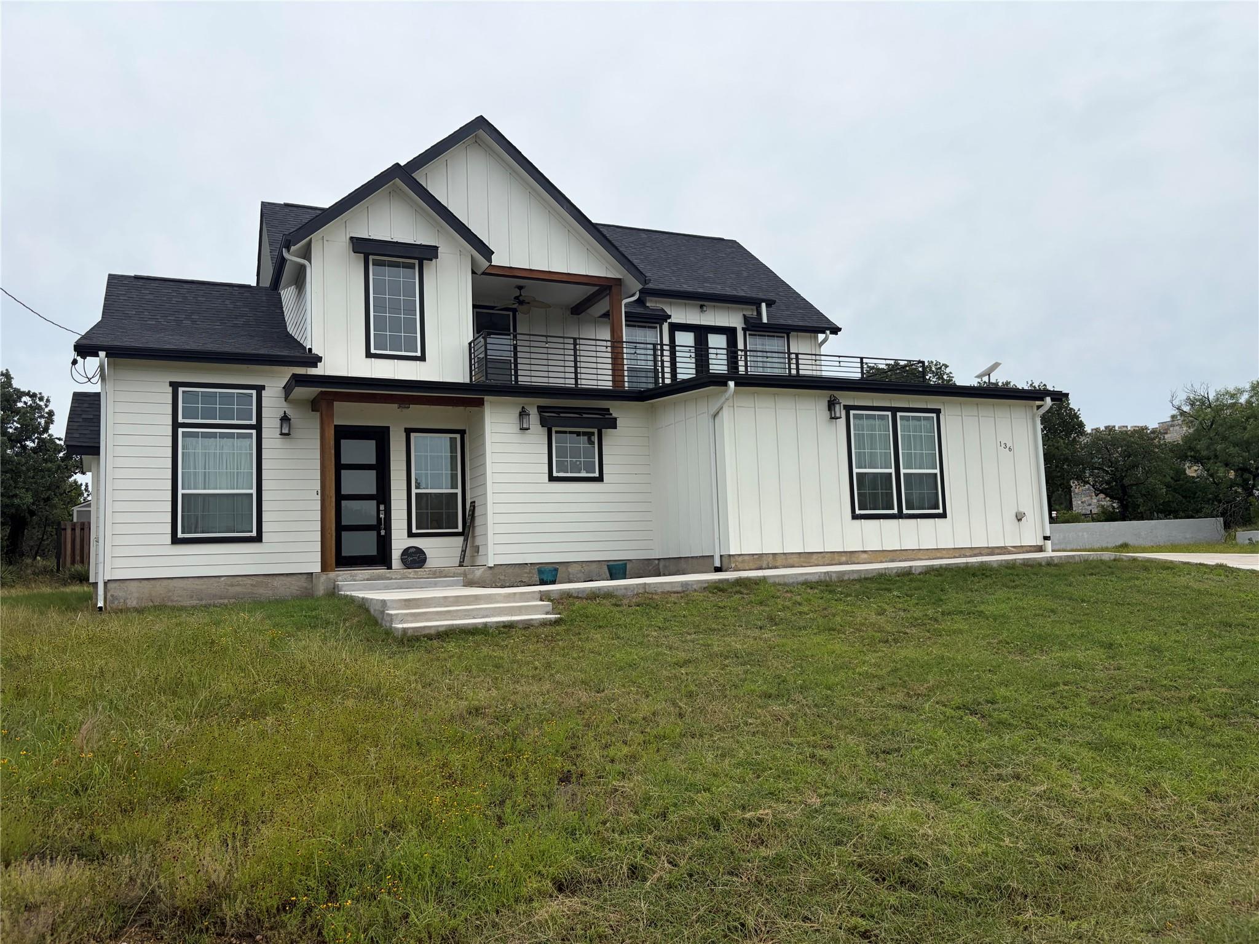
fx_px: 946
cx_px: 630
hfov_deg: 67.3
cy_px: 472
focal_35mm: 26
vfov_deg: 53.1
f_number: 1.6
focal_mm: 5.96
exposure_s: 1/7813
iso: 64
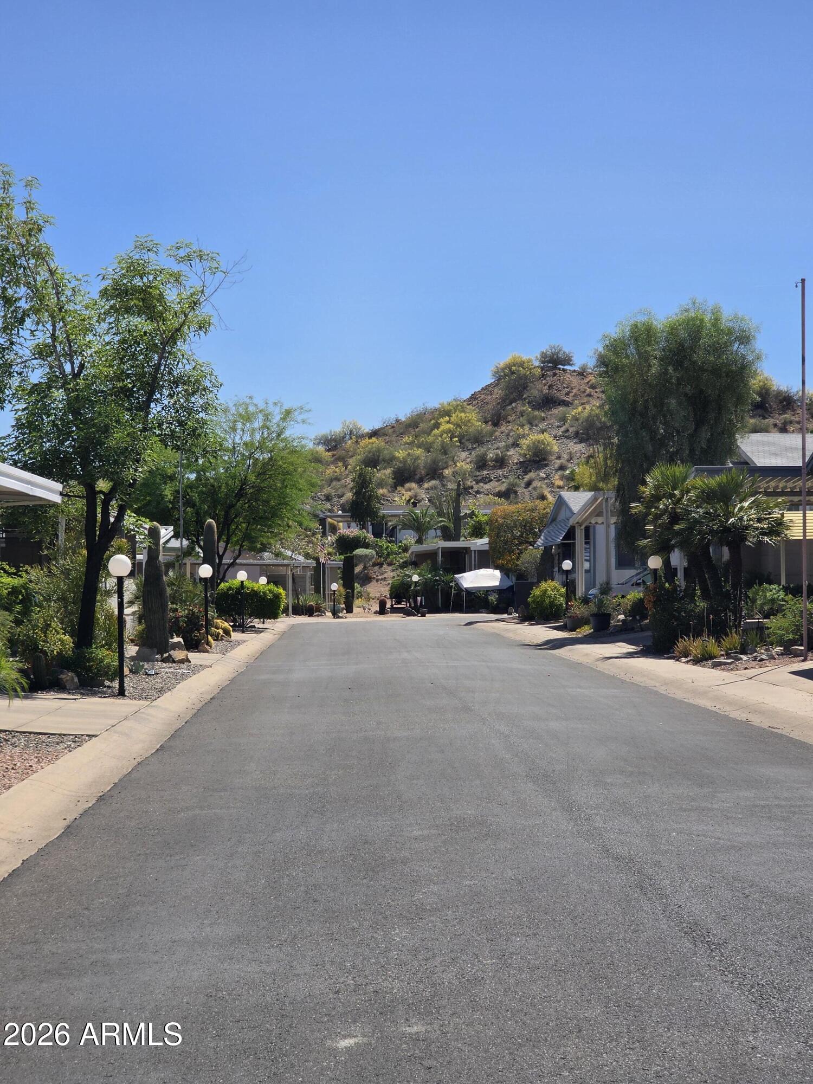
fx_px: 2161
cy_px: 542
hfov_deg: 21.3
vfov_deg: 28.2
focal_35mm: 69
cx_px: 406
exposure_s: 1/3381
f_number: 2.4
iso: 50
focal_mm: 7.9
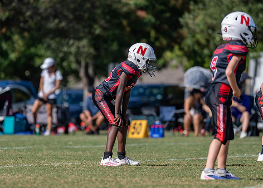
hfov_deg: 5.4
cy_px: 99
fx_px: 2782
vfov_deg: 3.9
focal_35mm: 373
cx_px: 124
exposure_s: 1/3200
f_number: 2.8
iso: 160
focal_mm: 200
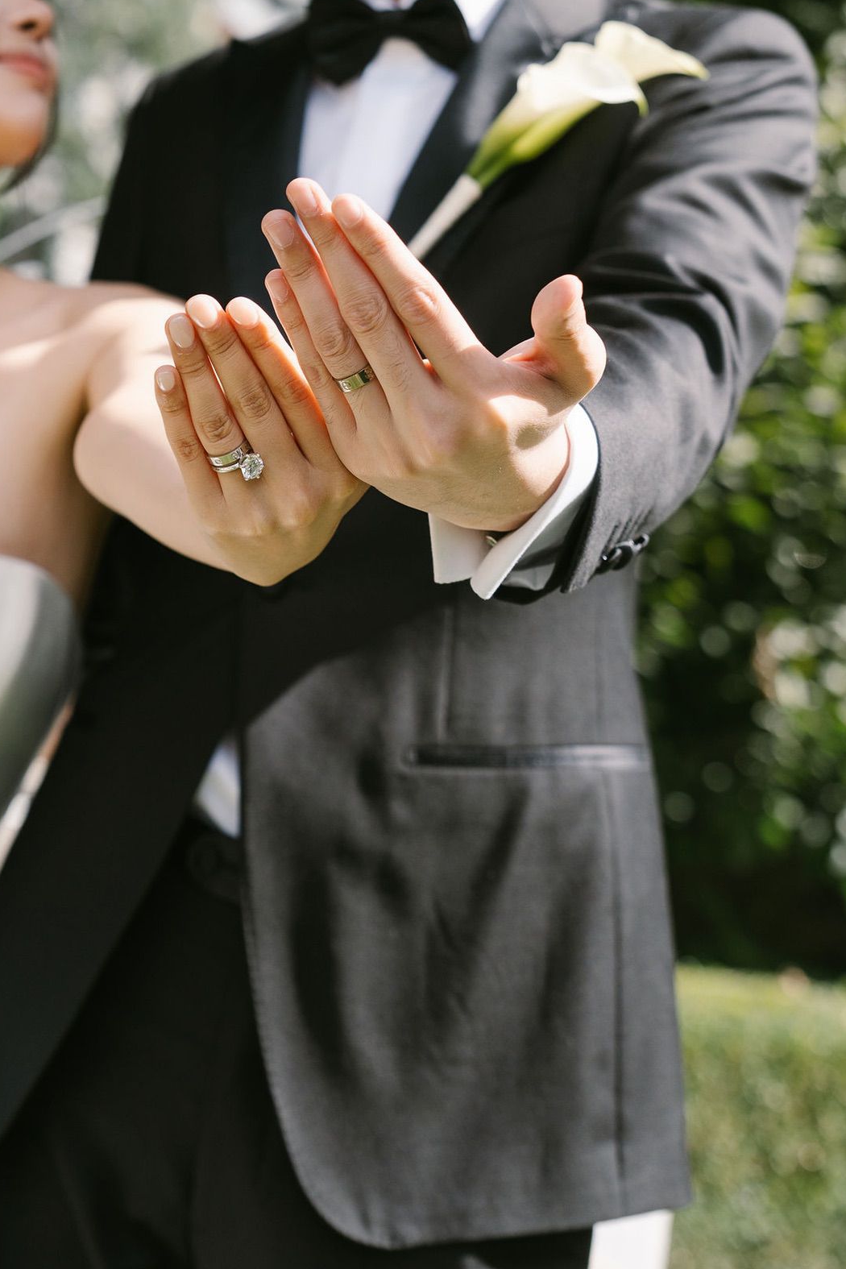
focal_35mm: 80
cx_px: 113
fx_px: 2820
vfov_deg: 25.1
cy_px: 312
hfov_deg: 16.9
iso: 100
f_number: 2.8
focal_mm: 42
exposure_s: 1/1600
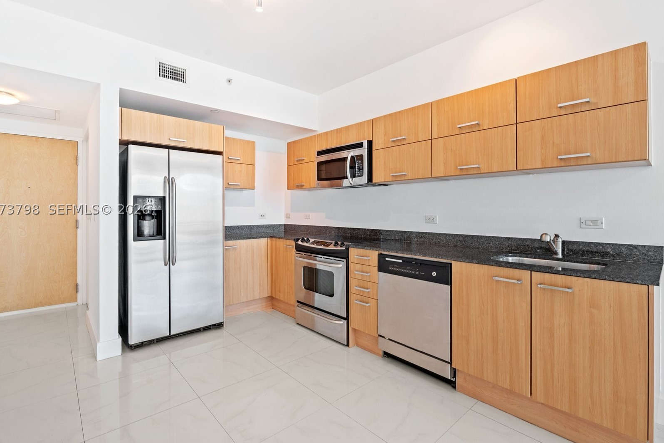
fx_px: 314
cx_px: 313
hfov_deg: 93.2
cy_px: 209
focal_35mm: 17
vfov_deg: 70.4
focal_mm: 16
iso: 1100
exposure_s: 1/15
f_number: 8
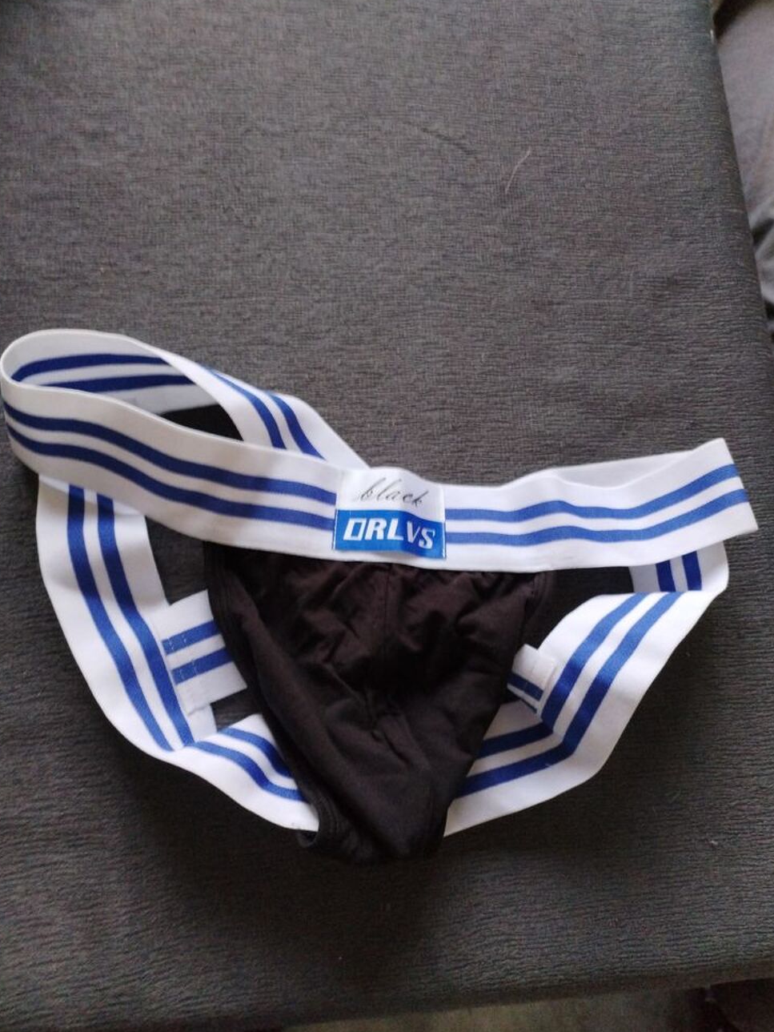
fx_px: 894
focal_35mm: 30
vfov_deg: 60.0
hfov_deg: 46.8
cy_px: 510
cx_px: 388
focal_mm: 4.75
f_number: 1.8
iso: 569
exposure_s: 1/25
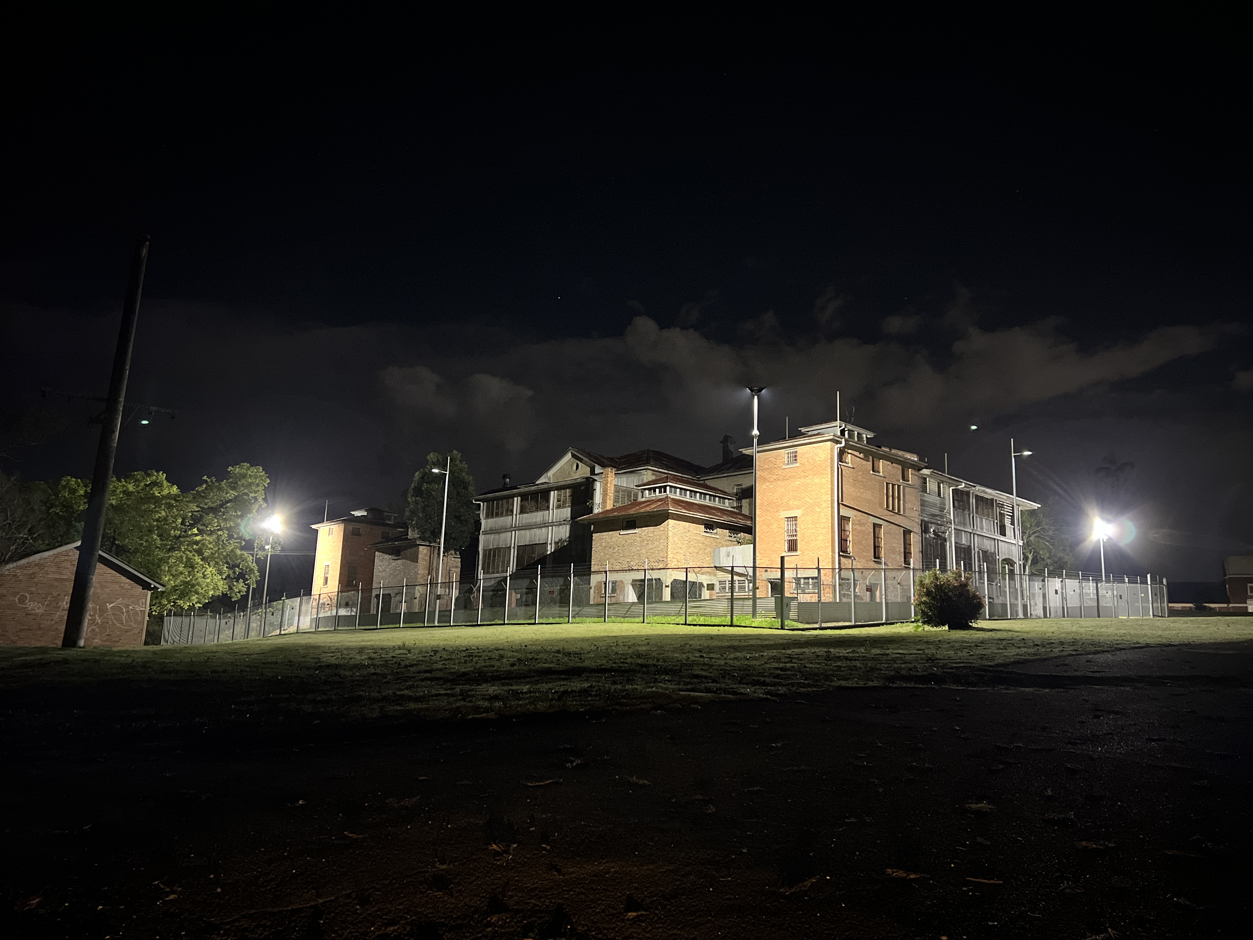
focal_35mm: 26
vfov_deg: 53.1
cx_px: 626
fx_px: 941
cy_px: 470
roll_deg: -1.9
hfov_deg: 67.3
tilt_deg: +10.9
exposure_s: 1/14
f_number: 1.5
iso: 2000
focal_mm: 5.7
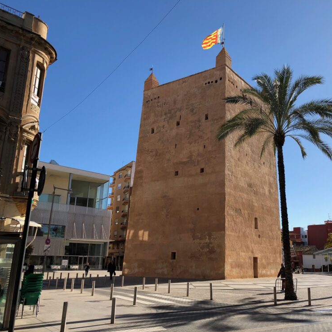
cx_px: 216
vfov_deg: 48.4
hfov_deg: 47.8
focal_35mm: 34
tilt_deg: +12.1
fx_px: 369
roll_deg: -0.8
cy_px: 170
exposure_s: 1/1919
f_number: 1.8
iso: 20
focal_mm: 3.99
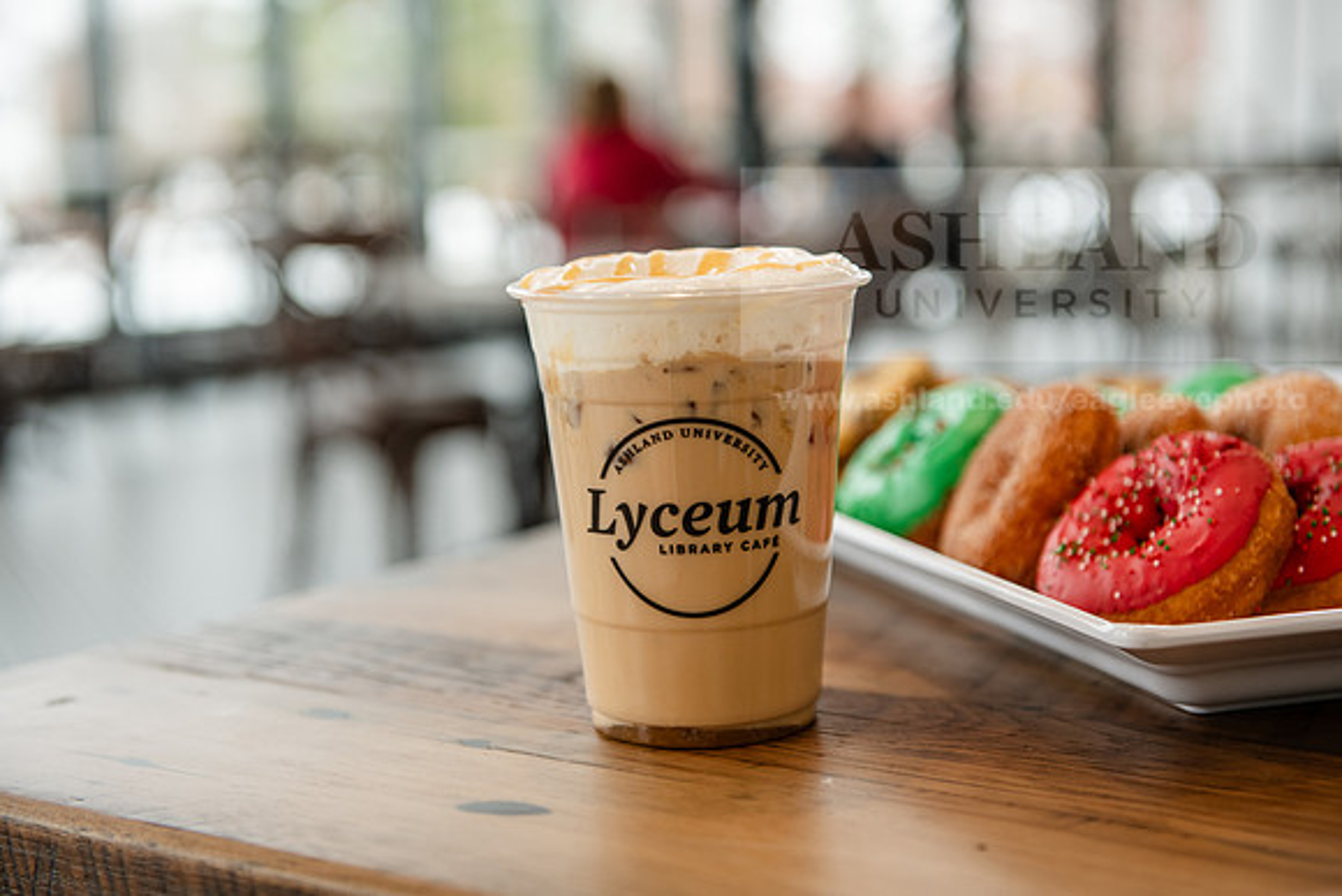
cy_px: 448
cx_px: 671
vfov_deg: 23.4
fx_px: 2163
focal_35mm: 58
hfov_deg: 34.5
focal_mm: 58
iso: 400
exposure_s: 1/200
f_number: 3.5
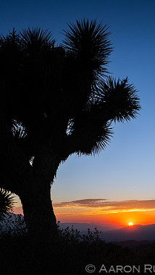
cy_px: 139
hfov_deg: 23.5
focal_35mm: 51
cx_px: 83
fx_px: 373
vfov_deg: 40.6
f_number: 9
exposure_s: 1/250
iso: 400
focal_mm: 32
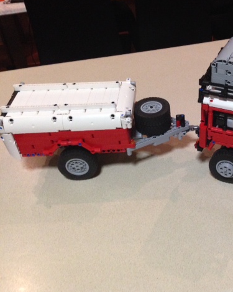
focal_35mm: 44
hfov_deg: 32.8
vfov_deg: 42.0
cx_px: 198
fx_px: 379
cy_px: 147
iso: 400
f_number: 2.4
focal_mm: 4.12
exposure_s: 1/17
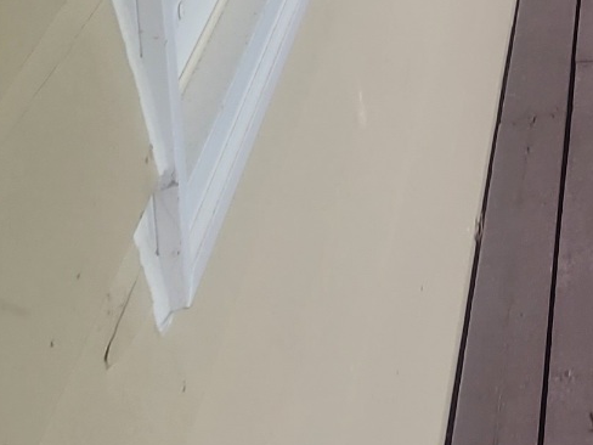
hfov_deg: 13.7
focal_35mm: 129
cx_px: 1064
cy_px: -478
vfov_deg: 10.5
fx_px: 2210
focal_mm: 5.4
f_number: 1.8
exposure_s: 1/120
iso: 50
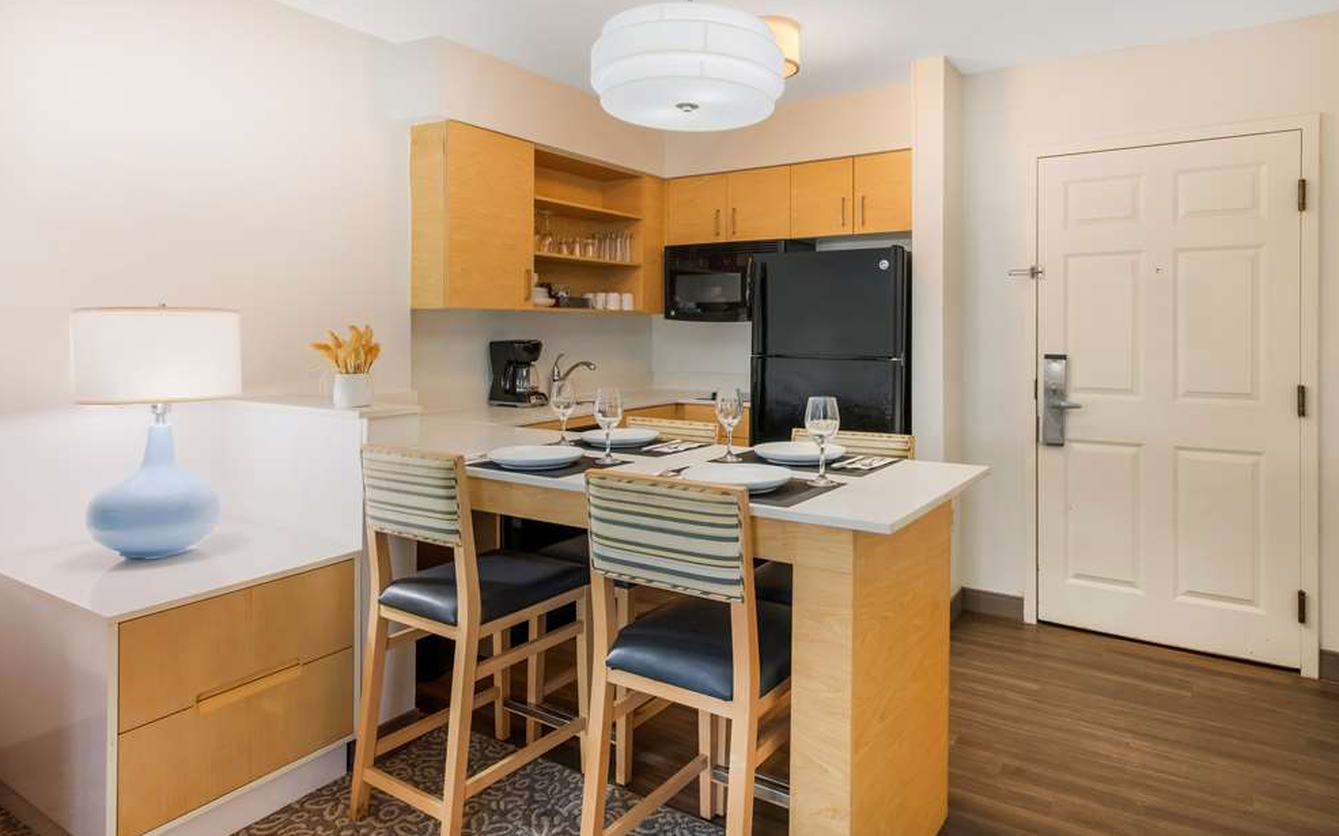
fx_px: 657
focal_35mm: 18
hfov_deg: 91.1
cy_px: 421
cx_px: 645
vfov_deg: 65.0
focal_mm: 17
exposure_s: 1.6
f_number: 11
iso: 320
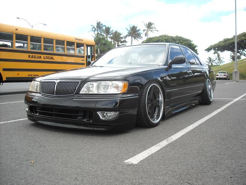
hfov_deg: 52.6
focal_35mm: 35
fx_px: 249
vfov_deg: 40.7
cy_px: 92
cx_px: 123
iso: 64
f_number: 2.8
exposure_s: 1/369
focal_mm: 5.7
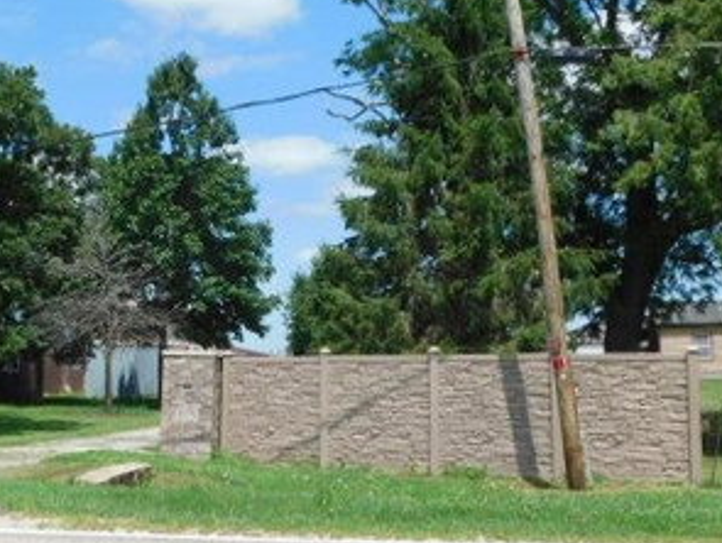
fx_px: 1086
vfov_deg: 28.1
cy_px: 257
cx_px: 193
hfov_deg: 36.1
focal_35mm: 52
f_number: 3.2
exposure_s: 1/1250
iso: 125
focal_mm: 5.3
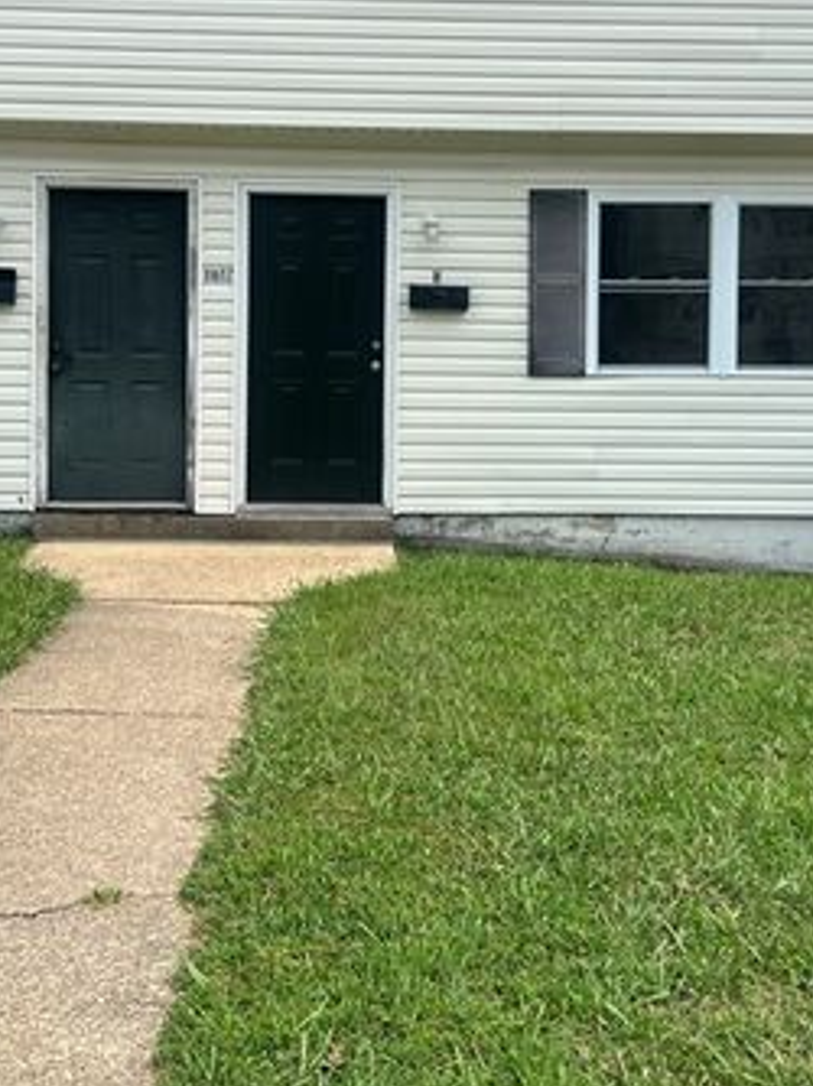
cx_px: 413
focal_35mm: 52
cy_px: 369
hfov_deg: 28.0
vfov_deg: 36.5
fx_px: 1630
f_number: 1.5
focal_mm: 5.7
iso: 50
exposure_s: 1/3704
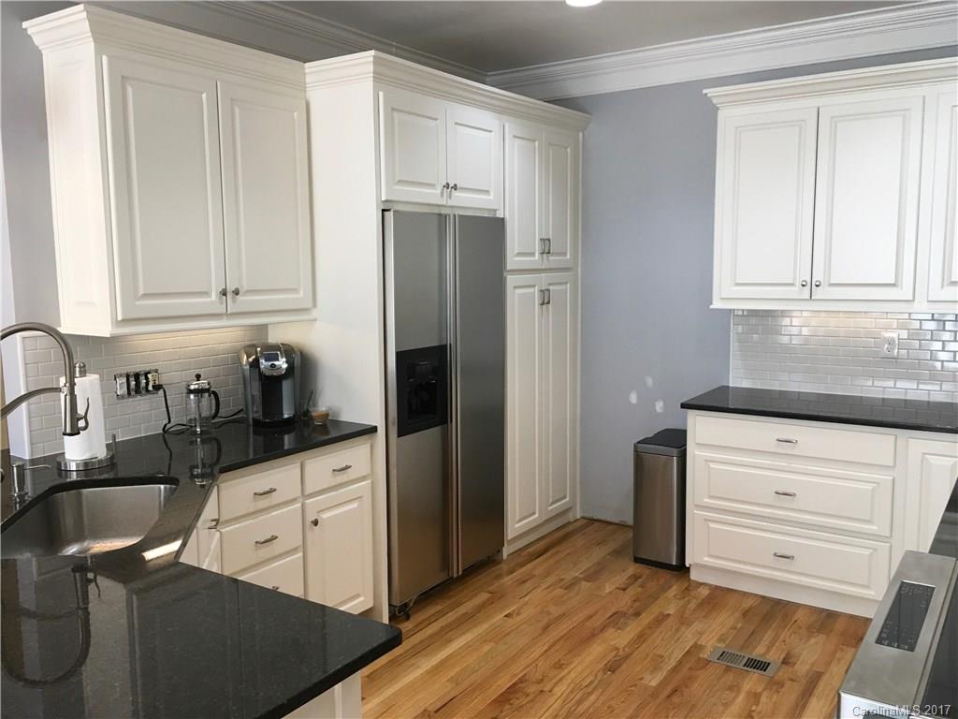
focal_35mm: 29
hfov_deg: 61.7
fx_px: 803
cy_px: 360
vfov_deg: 48.2
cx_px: 479
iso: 40
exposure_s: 1/30
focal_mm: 4.15
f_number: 2.2
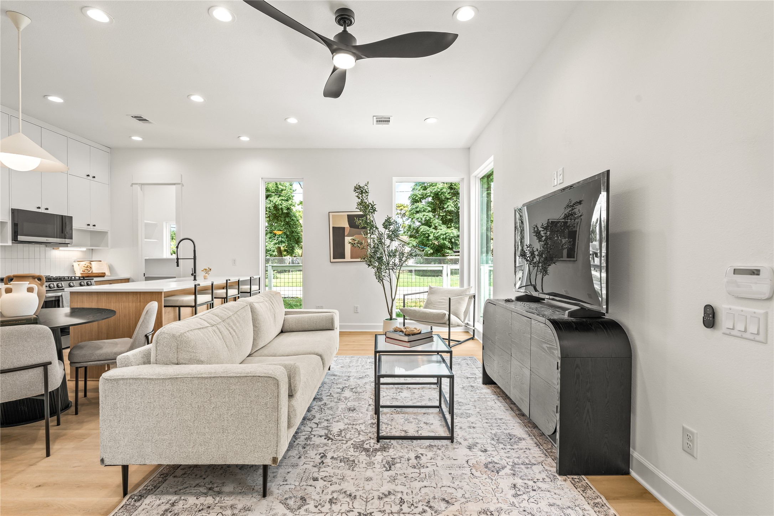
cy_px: 258
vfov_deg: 73.7
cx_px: 387
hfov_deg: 96.7
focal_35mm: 16
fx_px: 344
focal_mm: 16
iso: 200
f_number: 9
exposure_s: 1/2
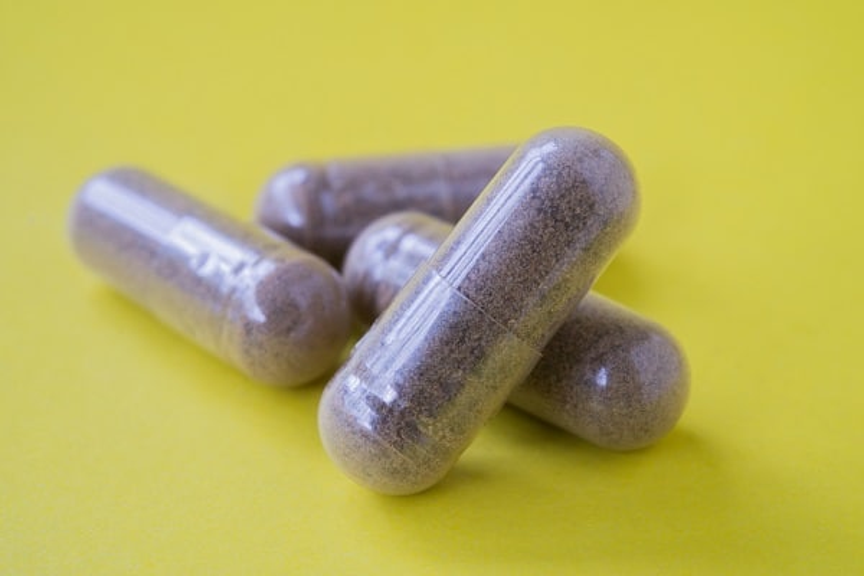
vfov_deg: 22.6
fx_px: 1440
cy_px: 288
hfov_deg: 33.4
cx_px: 432
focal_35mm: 60
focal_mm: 60
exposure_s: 1/5
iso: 125
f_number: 20
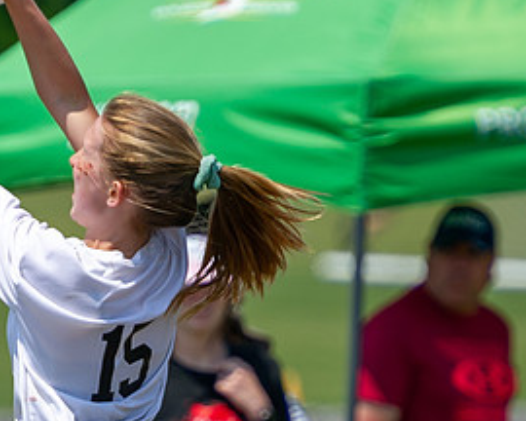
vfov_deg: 1.3
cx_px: 84
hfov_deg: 1.7
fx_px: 18245
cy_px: 466
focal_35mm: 1172
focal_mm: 260
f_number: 4
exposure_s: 1/2000
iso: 200
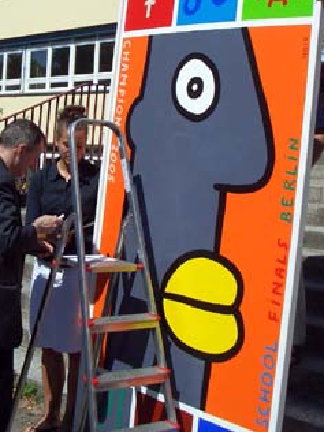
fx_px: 761
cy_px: 87
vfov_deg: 30.9
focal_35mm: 61
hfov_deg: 24.0
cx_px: 131
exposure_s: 1/1000
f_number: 4.3
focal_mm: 5.8
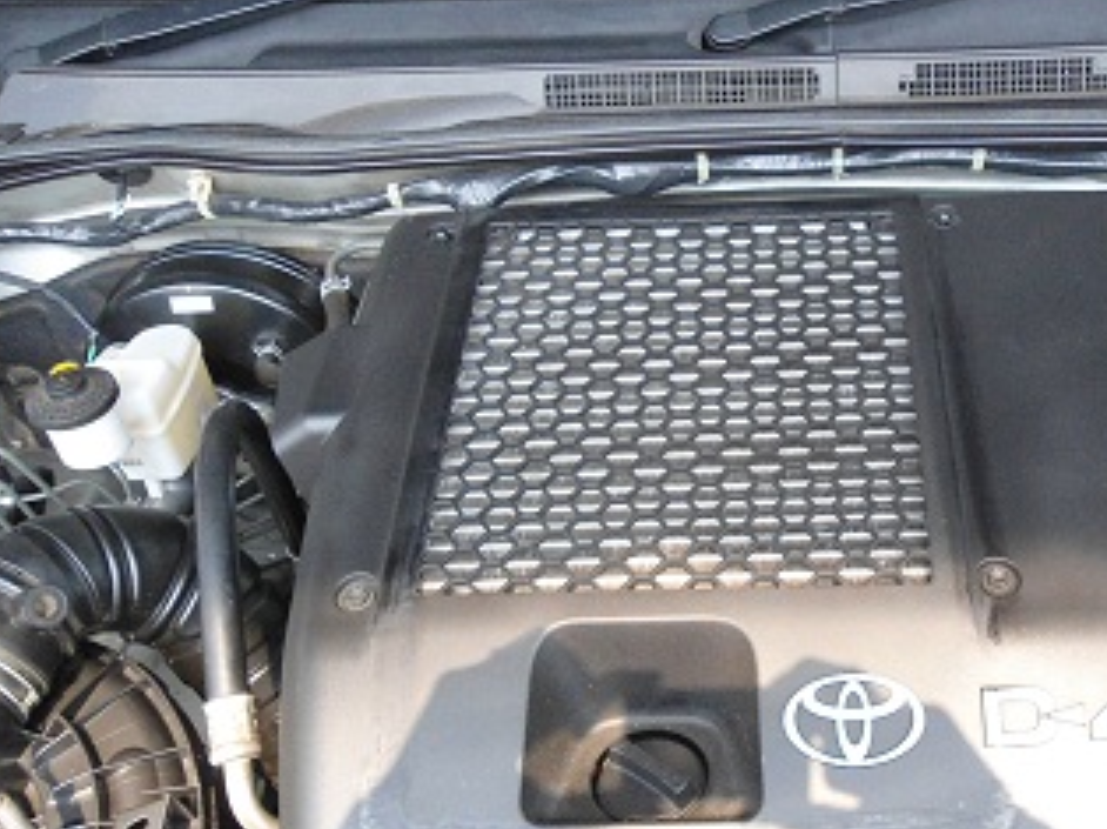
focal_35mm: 43
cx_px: 813
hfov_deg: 42.7
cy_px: 471
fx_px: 1374
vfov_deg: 33.5
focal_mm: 4.7
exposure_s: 1/250
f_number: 2.8
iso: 200
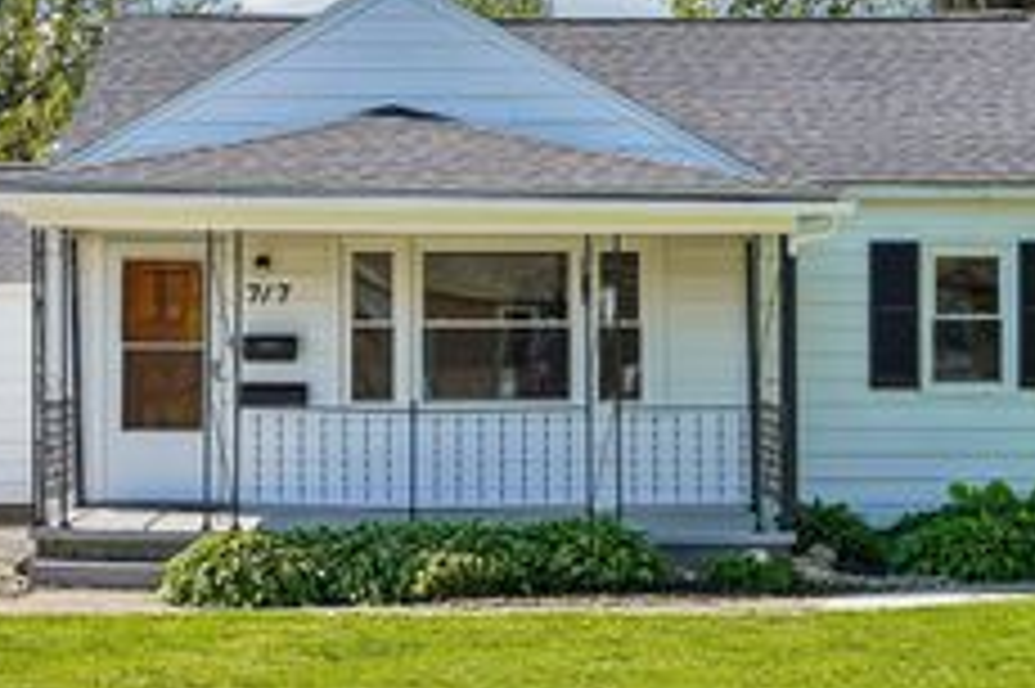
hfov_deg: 26.7
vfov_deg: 17.9
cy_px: 335
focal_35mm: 76
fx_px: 2183
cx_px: 477
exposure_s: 1/250
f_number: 8
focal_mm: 35
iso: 100
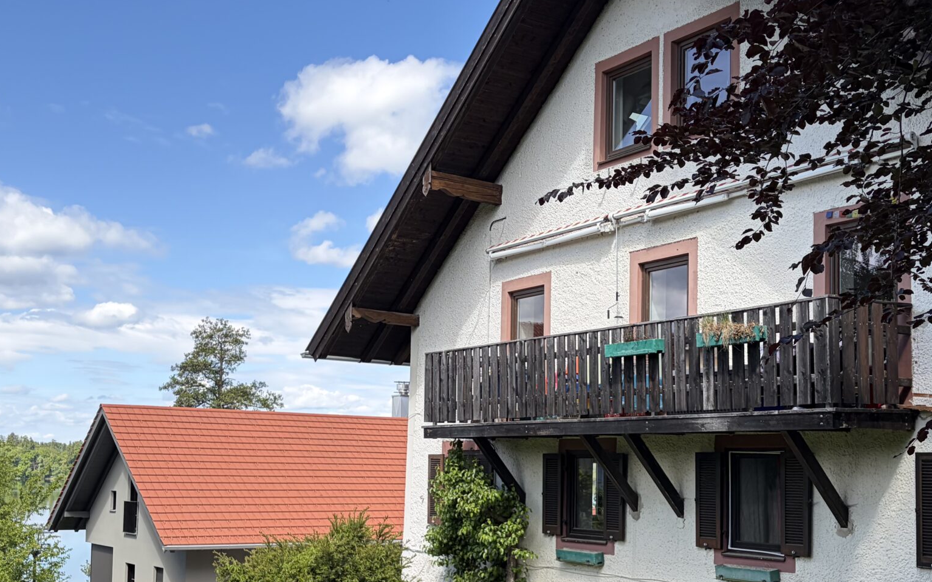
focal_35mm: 46
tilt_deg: +4.2
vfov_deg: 27.8
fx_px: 1168
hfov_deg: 43.5
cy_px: 404
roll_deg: -0.5
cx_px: 473
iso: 64
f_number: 1.6
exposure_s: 1/1451
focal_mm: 5.96
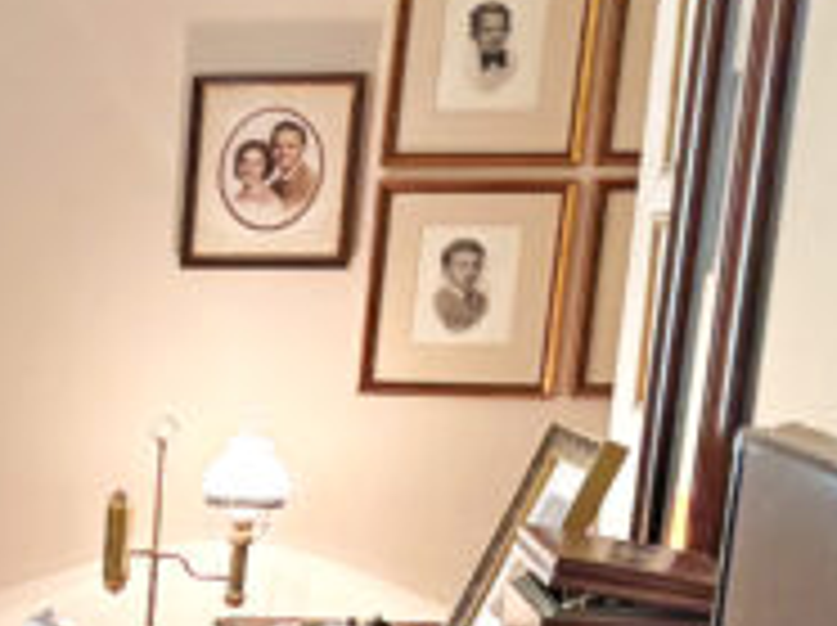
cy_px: 779
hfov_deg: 14.8
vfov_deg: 12.8
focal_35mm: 112
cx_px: -770
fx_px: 2705
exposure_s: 1/60
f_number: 1.6
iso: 320
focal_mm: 5.96
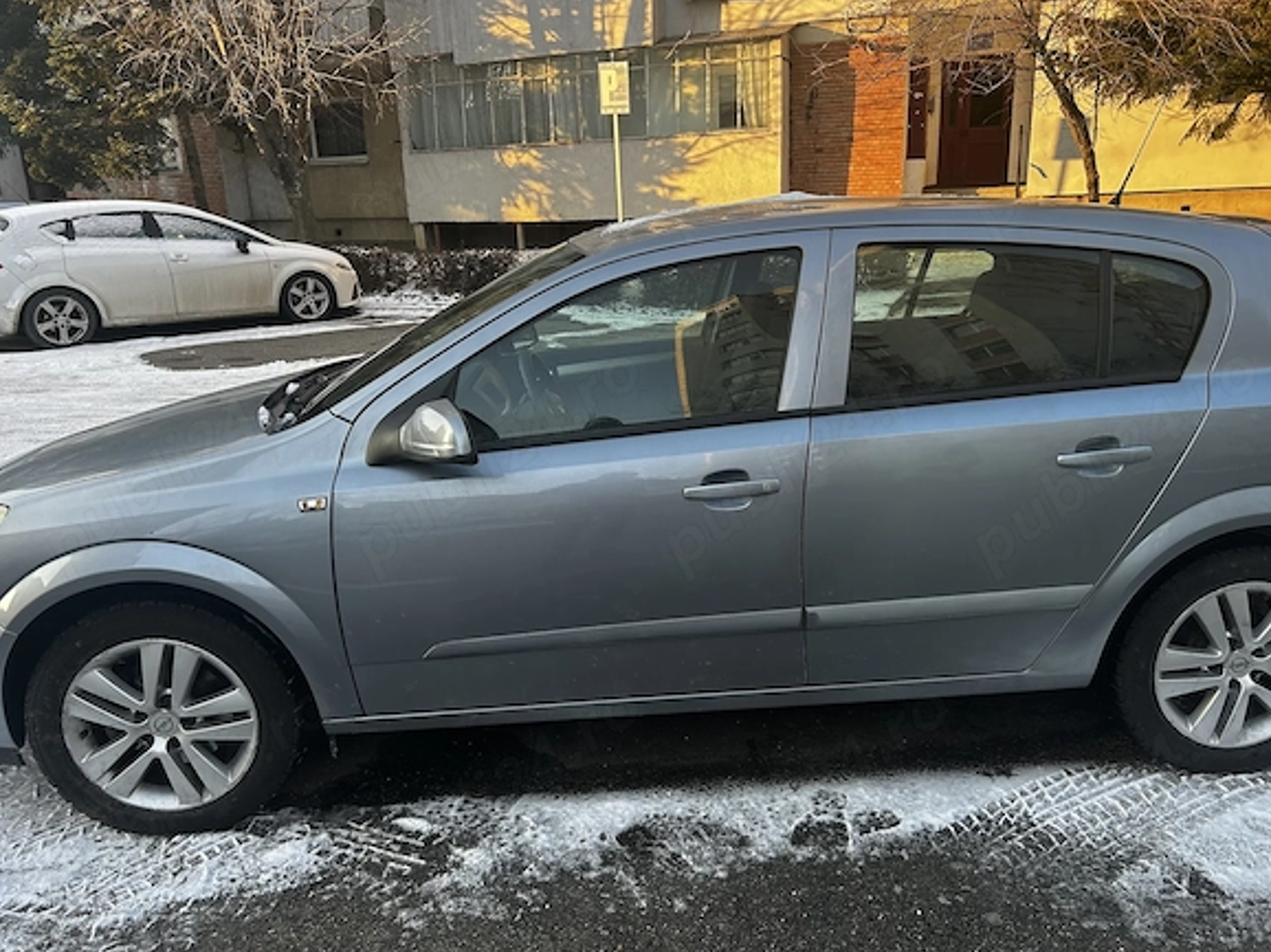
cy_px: 484
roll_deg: +2.8
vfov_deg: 51.3
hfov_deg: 65.3
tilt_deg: -14.5
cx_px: 651
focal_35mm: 27
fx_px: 991
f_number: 1.5
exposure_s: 1/250
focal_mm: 5.7
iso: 40
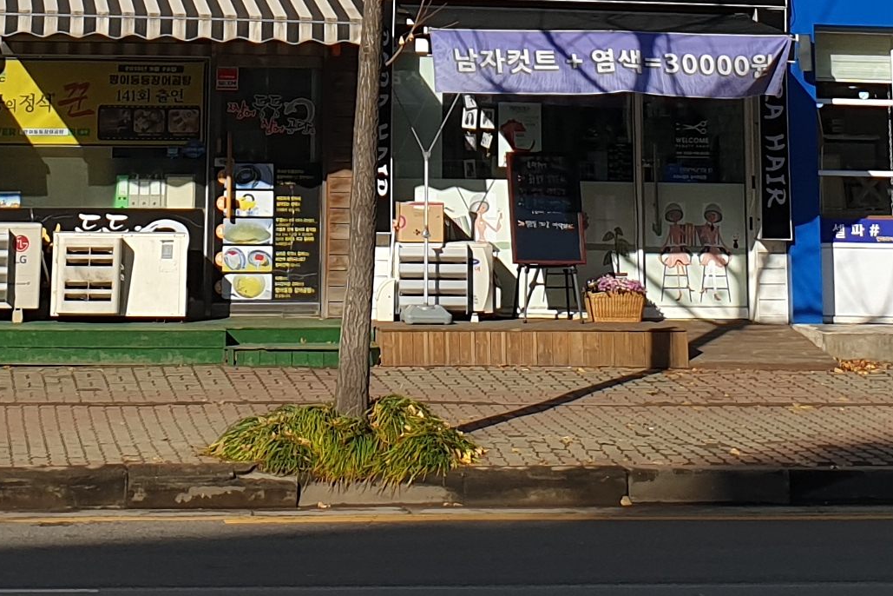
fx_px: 2629
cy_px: -411
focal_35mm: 106
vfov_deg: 12.1
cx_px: 240
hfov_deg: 19.2
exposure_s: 1/1838
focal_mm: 4.3
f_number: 2.4
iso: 50
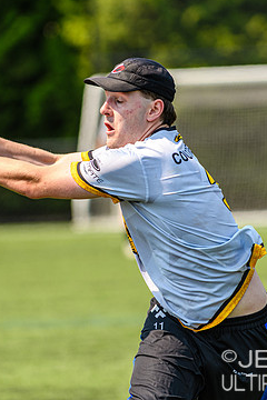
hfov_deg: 2.8
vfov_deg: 4.3
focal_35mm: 483
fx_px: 5373
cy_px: 189
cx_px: 148
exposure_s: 1/1000
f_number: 3.2
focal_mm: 200
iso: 100
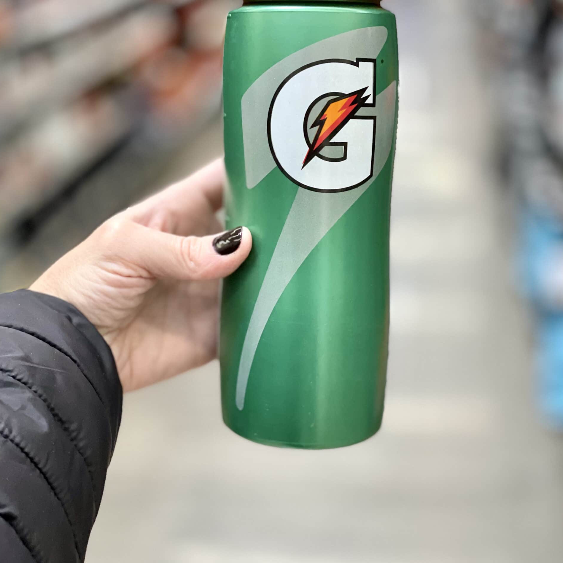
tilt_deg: -16.3
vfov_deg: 27.7
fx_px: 1141
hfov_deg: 27.7
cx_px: 282
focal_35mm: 62
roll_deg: +2.3
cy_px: 223
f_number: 2
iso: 125
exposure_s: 1/122
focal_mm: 6
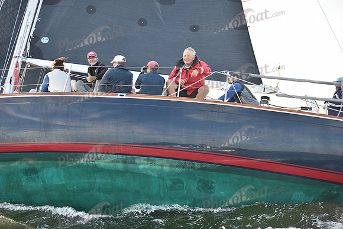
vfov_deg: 19.5
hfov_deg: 28.8
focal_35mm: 70
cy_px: 114
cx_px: 172
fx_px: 667
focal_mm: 70
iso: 250
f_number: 2.8
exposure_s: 1/800
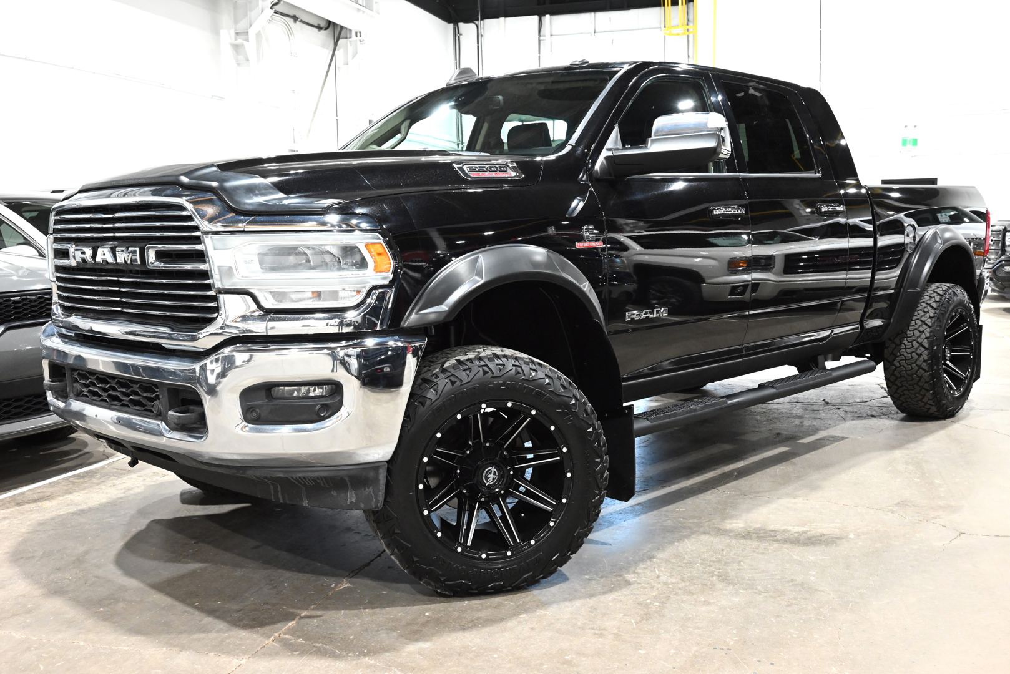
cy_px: 337
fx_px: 1010
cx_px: 505
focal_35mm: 36
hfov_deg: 53.1
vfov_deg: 36.9
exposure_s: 1/50
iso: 4000
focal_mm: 36
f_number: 7.1
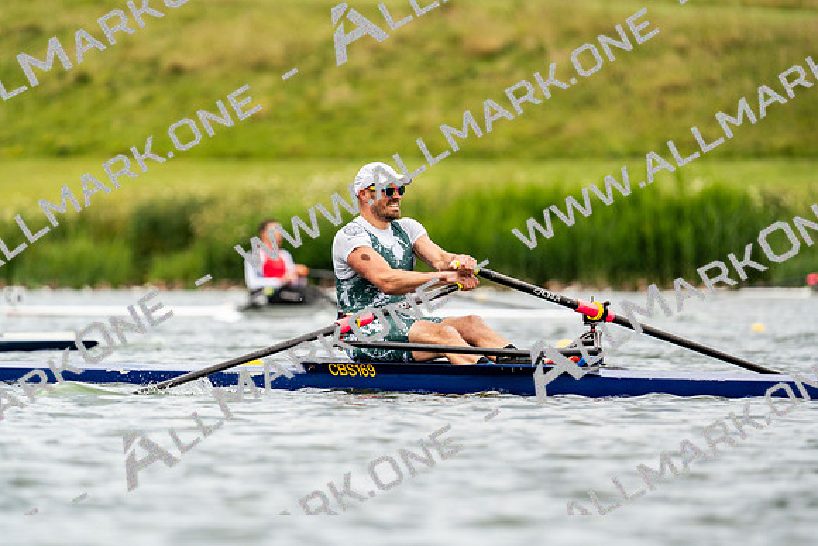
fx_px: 11022
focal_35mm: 485
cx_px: 409
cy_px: 273
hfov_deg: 4.3
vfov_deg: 2.8
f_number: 6.3
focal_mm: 485
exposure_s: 1/2000
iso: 400
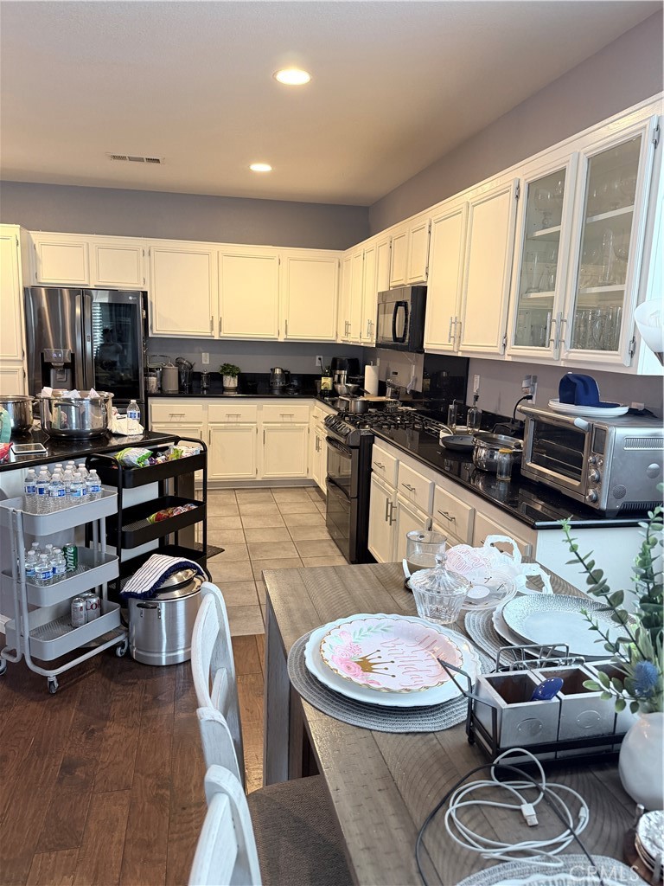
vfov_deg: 71.6
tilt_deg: -9.7
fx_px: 614
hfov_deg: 56.8
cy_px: 443
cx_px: 332
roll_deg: -1.5
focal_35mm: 24
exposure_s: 1/60
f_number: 1.78
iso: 250
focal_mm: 6.76
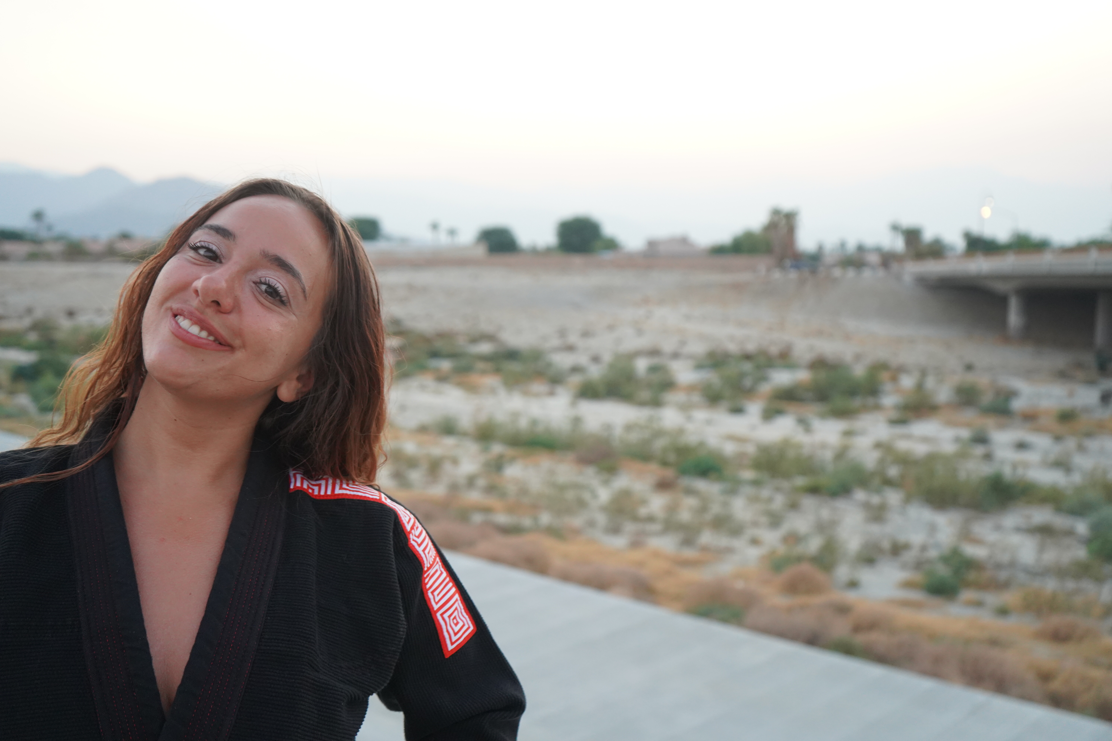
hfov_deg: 50.7
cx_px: 556
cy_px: 370
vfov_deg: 35.1
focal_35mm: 38
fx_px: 1174
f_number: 4
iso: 3200
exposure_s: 1/160
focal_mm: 38
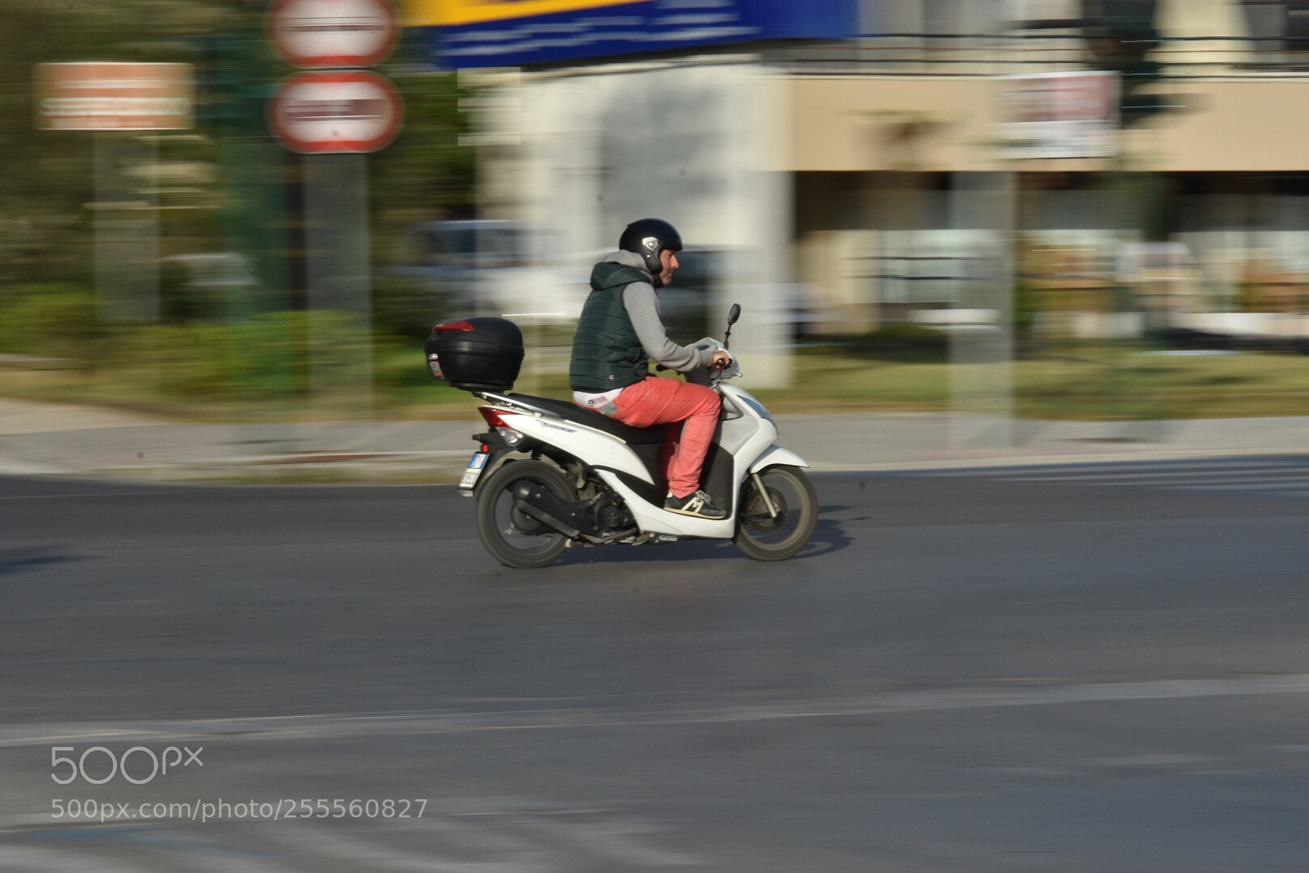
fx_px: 4363
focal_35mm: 120
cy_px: 436
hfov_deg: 17.1
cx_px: 654
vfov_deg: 11.4
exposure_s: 1/25
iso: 100
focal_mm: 80
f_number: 22
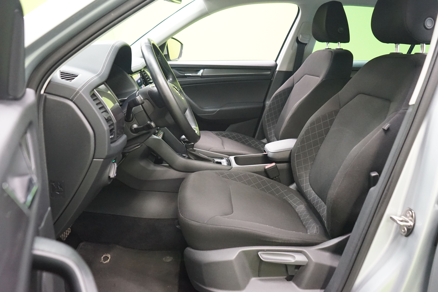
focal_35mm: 28
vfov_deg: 46.4
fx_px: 341
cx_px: 219
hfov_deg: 65.5
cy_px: 146
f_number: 5
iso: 6400
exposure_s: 1/50
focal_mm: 28
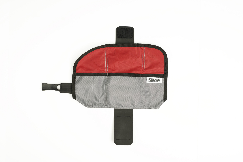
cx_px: 122
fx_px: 338
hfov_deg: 39.6
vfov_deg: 27.0
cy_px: 81
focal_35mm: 50
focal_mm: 50
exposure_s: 1/40
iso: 100
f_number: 5
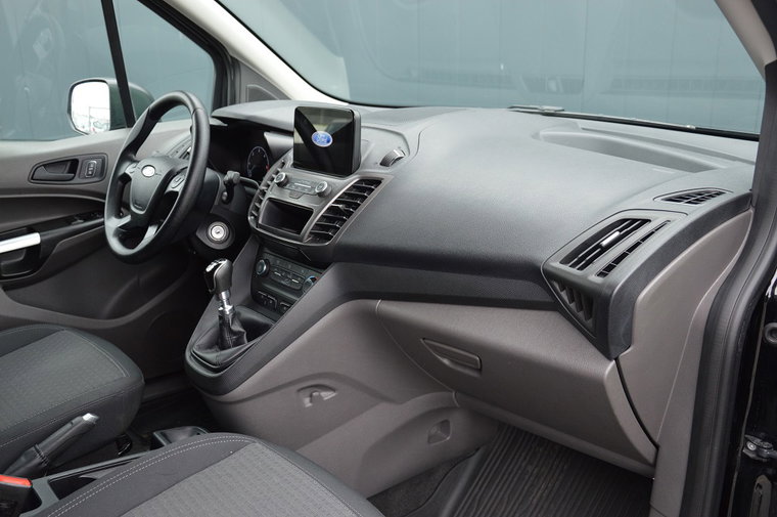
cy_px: 258
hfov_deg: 57.3
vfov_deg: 39.9
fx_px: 711
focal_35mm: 33
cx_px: 388
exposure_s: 1/60
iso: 500
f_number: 3.8
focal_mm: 22
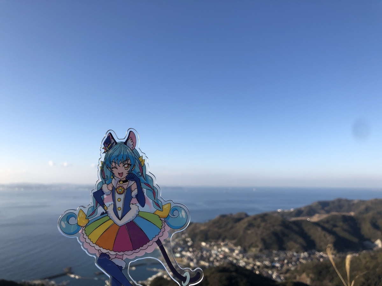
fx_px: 309
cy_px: 143
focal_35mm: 28
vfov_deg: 49.7
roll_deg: +0.2
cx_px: 191
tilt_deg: +7.5
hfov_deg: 63.4
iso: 20
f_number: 1.8
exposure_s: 1/1869
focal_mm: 4
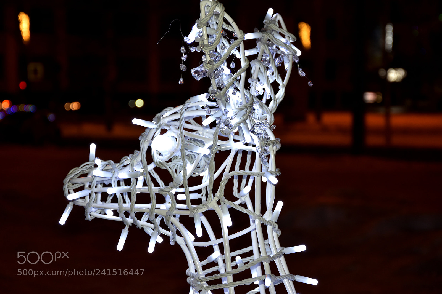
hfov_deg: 19.5
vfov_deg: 13.0
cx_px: 221
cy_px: 147
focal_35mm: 105
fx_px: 1289
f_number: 5.3
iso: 640
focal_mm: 70
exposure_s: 1/60
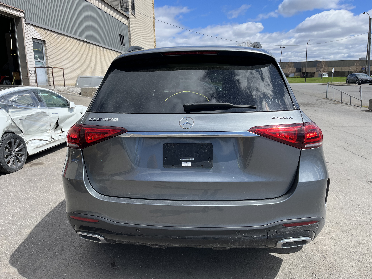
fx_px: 279
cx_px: 186
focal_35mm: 26
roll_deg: +0.8
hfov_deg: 67.3
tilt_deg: -12.4
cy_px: 140
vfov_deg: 53.1
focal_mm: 5.1
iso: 50
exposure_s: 1/3049
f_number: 1.6
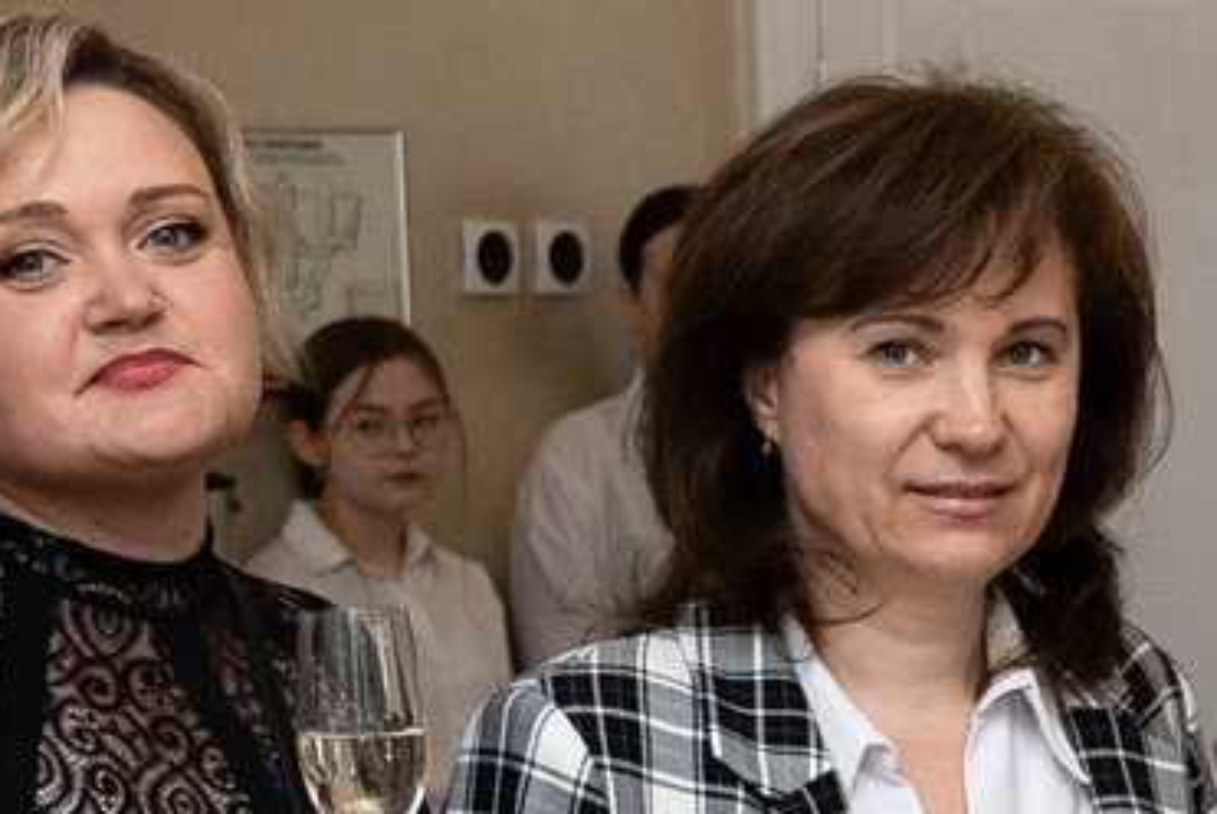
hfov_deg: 11.3
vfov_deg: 8.0
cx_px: 2257
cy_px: 1369
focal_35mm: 168
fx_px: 5684
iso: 800
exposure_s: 1/125
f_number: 4.5
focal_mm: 24
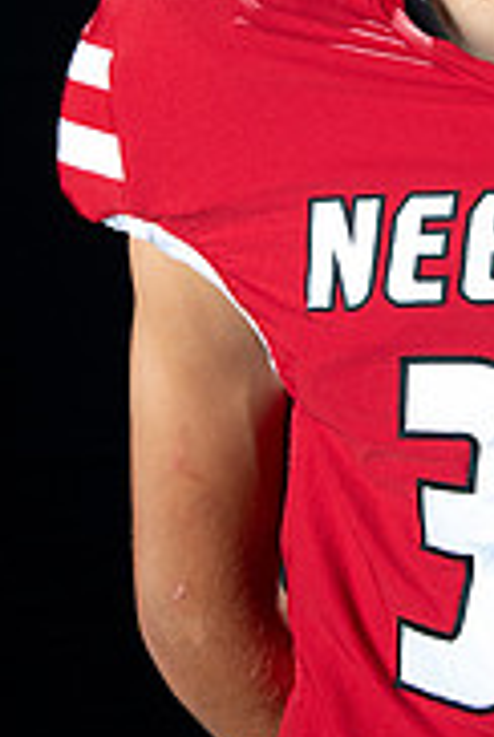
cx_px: 494
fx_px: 3137
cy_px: 182
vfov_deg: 13.4
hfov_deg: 8.9
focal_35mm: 153
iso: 320
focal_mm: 62
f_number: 9
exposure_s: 1/160
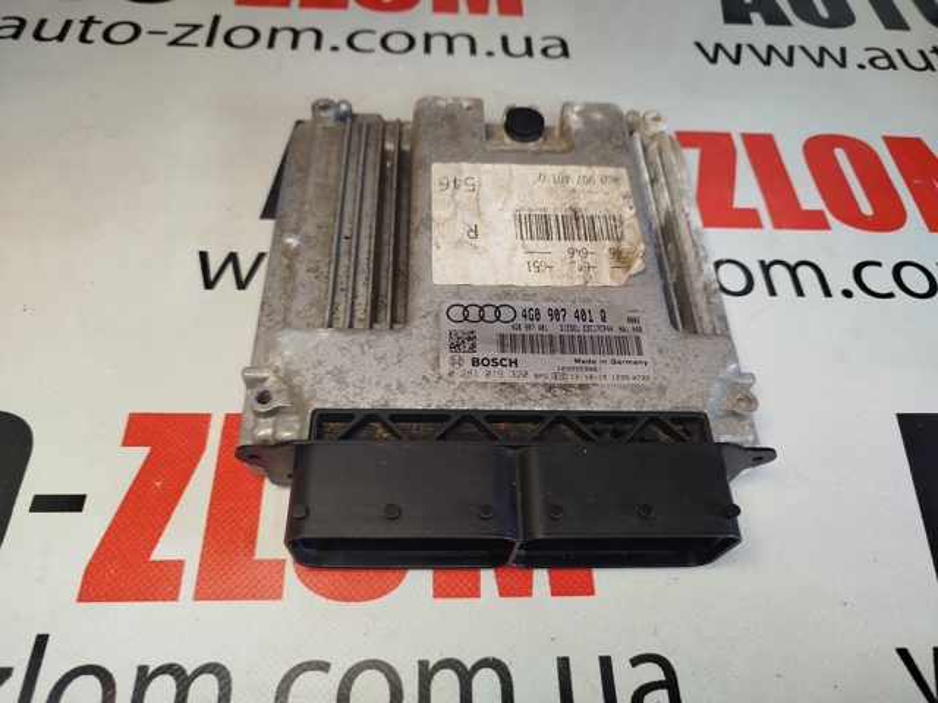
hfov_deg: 71.6
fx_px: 650
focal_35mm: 24
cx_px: 469
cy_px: 352
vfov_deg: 56.8
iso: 64
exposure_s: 1/50
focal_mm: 5.31
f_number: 1.7
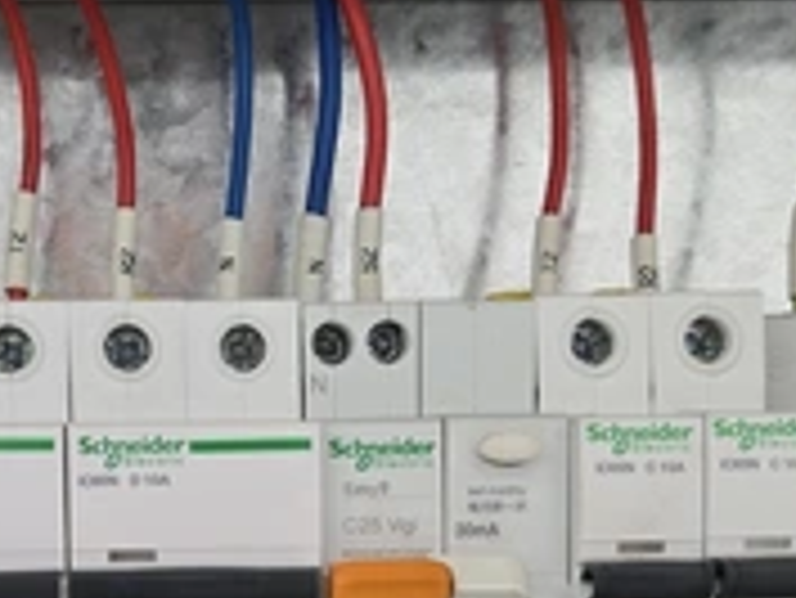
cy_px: 553
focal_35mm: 52
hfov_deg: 35.8
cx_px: 180
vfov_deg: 27.0
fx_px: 1197
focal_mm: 5.4
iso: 500
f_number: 1.8
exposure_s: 1/120
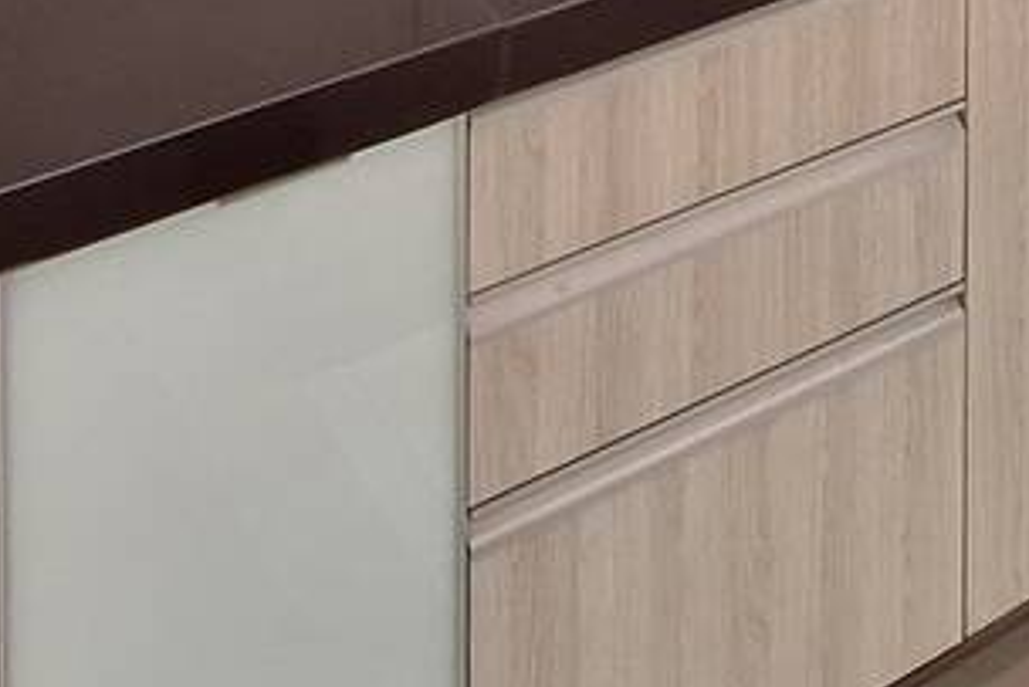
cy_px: -995
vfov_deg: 14.1
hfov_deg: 31.3
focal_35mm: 64
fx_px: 1830
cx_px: 613
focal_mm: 1.74
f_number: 2.2
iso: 64
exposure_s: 1/40
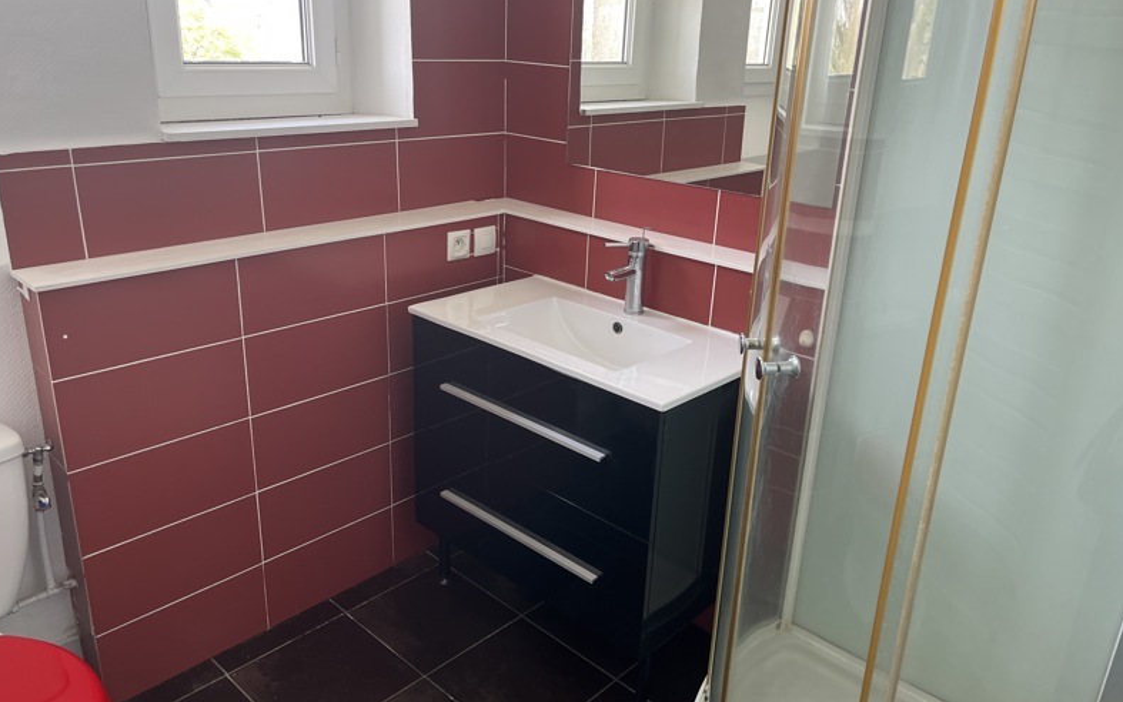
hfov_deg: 66.5
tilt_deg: -20.6
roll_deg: -1.9
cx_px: 558
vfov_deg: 44.5
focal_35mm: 28
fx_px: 857
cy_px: 355
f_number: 1.6
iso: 125
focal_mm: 5.1
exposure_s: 1/121
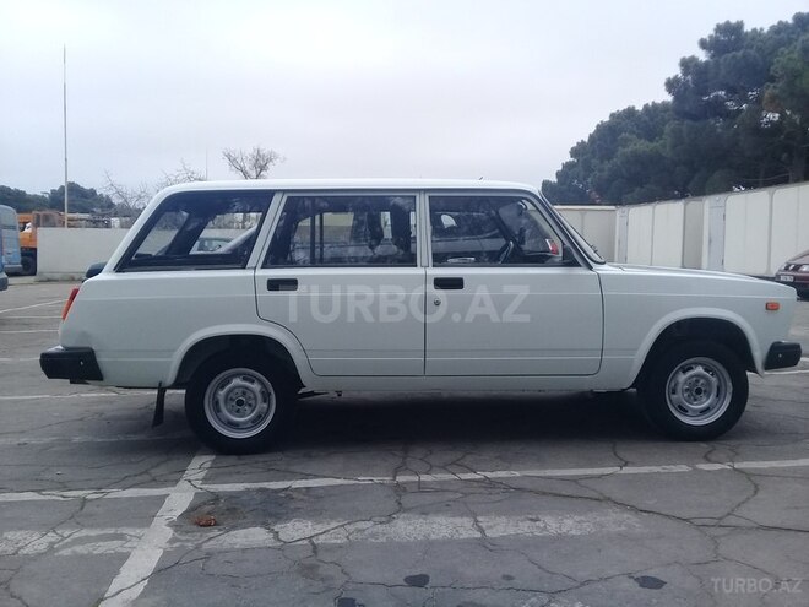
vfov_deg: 45.4
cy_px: 304
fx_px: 724
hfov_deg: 58.4
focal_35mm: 31
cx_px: 404
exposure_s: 1/212
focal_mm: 3.3
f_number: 2.2
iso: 50
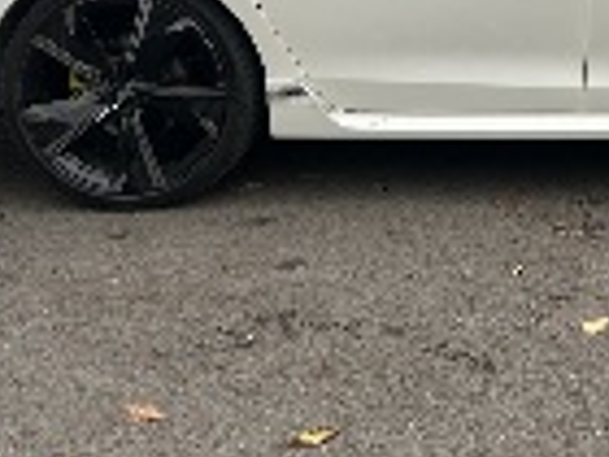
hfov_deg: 24.0
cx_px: 635
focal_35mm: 77
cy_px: -13
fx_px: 1355
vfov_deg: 18.6
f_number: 1.5
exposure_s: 1/448
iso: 50
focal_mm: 5.7
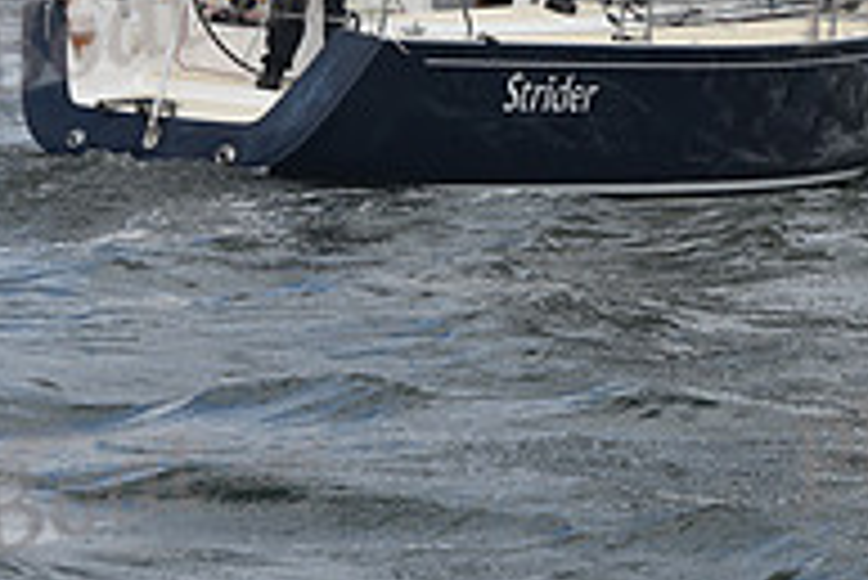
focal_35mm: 246
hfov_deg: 8.4
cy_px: -236
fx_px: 5936
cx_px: 562
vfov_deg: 5.6
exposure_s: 1/800
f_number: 10
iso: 250
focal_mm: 82
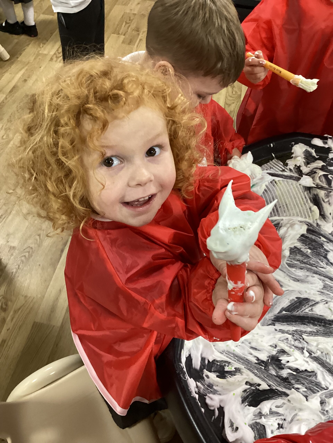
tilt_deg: -51.0
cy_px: 222
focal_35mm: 31
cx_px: 166
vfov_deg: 58.4
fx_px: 398
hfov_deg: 45.4
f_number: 2.4
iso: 250
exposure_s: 1/50
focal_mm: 3.3
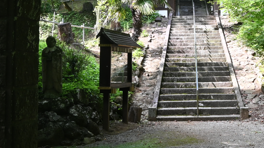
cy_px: 16
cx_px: 187
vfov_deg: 18.0
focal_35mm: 66
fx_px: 462
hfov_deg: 31.5
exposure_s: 1/80
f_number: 8
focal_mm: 16
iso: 320
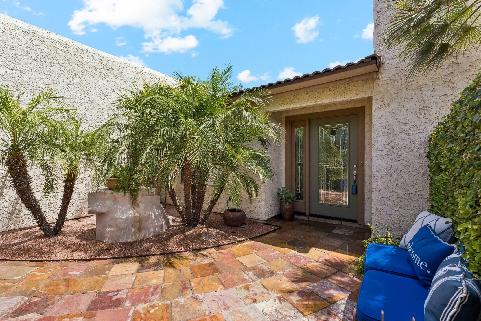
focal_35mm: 17
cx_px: 224
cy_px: 168
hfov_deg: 94.2
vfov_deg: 71.4
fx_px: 223
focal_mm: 14.6
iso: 320
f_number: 8
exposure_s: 1/400
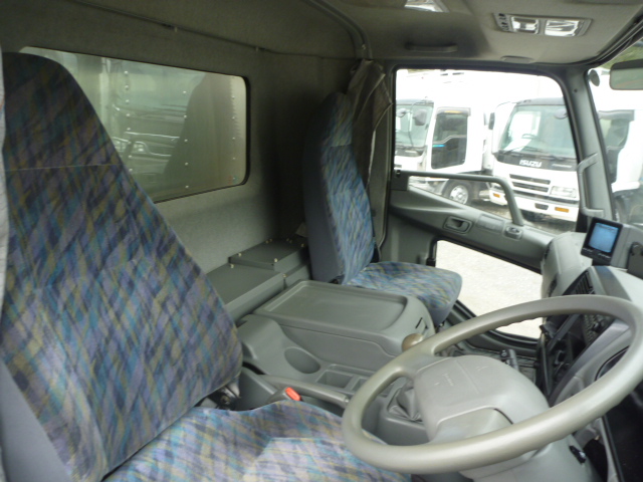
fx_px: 520
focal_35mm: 28
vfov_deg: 49.7
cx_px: 322
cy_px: 241
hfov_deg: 63.4
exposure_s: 1/30
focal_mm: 4.9
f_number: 3.3
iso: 100
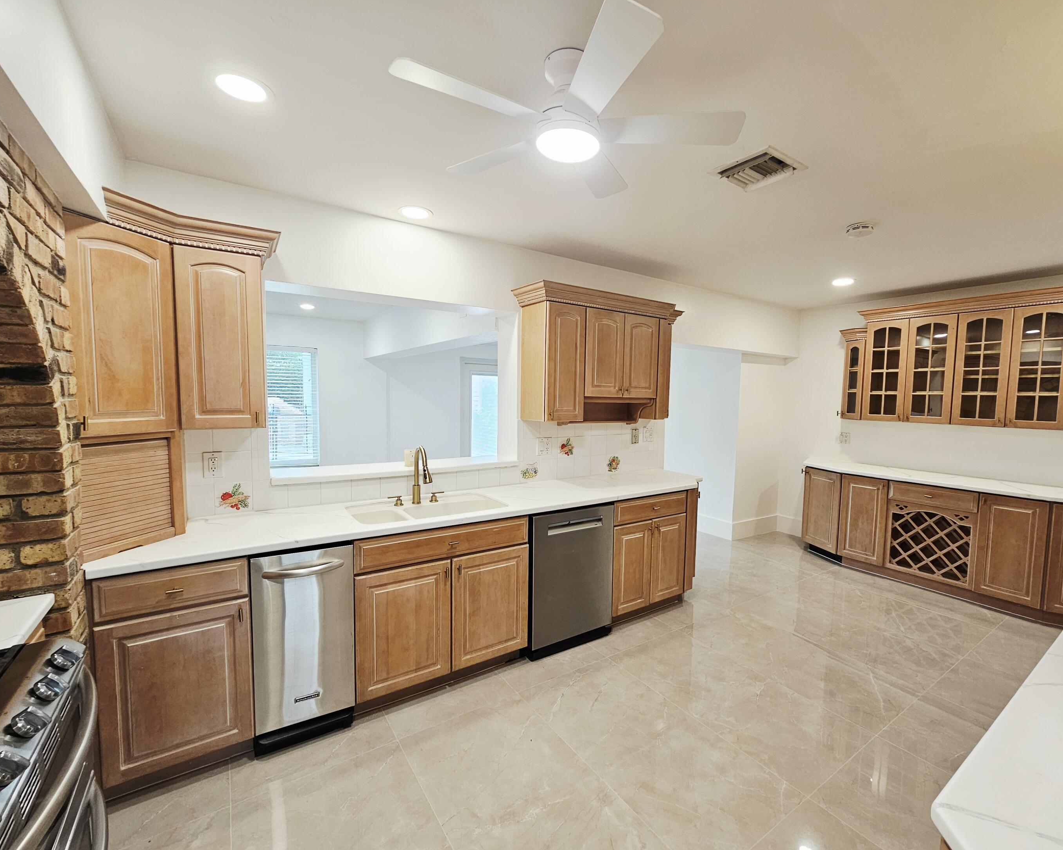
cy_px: 434
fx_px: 440
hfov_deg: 100.5
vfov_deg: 88.0
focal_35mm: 14
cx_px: 574
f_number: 2.2
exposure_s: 1/60
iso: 125
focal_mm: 2.2
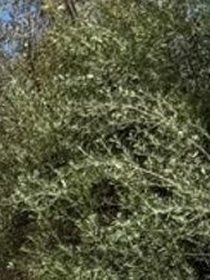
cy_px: 715
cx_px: -376
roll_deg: -1.7
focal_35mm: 151
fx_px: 1220
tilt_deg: -4.6
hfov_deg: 8.5
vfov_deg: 10.7
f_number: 1.78
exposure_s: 1/4975
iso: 80
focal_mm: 6.76
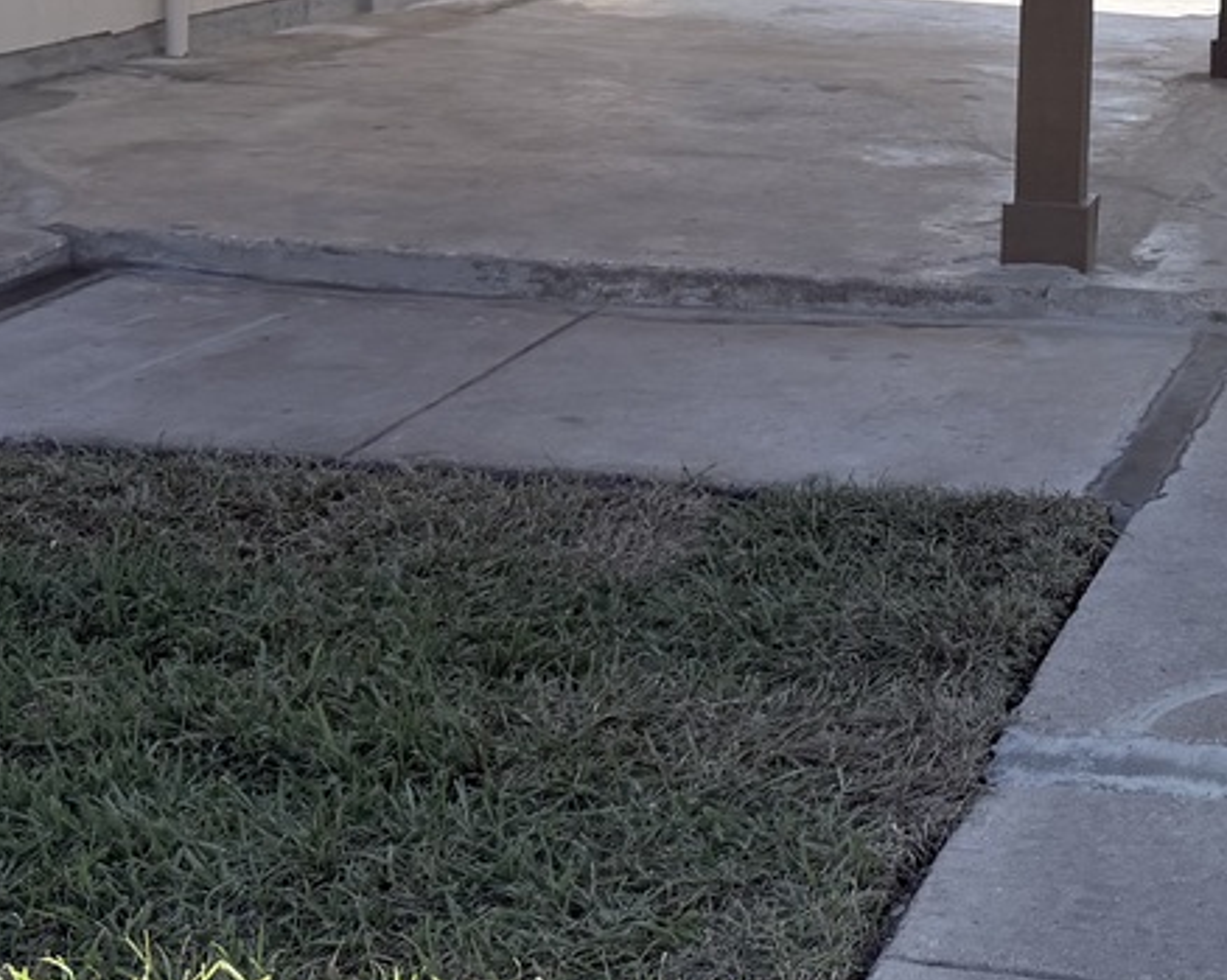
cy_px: 22
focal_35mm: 77
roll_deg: -2.5
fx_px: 2795
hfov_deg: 23.1
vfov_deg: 19.4
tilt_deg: -4.8
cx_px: 1389
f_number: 1.78
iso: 100
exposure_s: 1/3145
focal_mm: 6.76
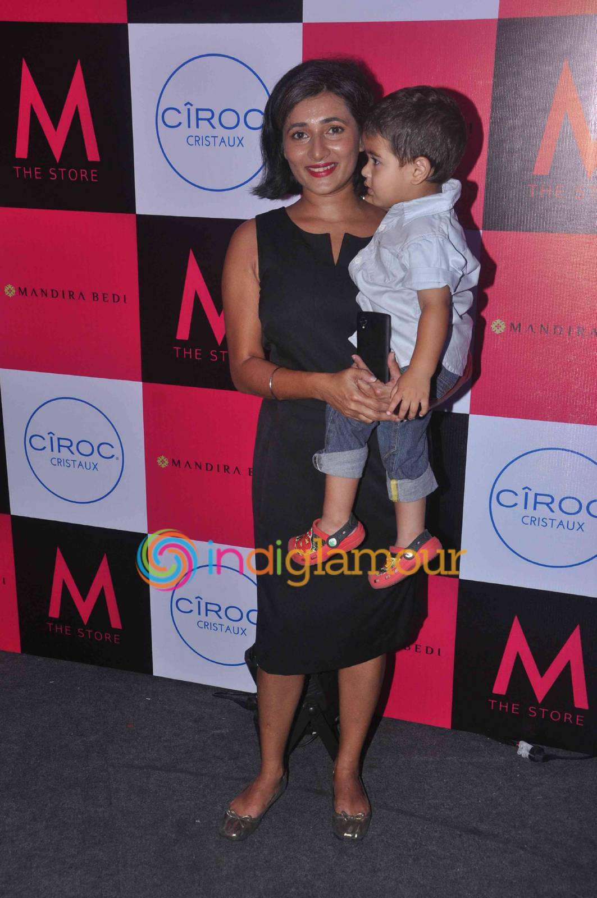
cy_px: 449
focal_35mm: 42
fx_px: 1047
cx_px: 298
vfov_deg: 46.4
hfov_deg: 31.8
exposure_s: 1/250
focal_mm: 28
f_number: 9
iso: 640
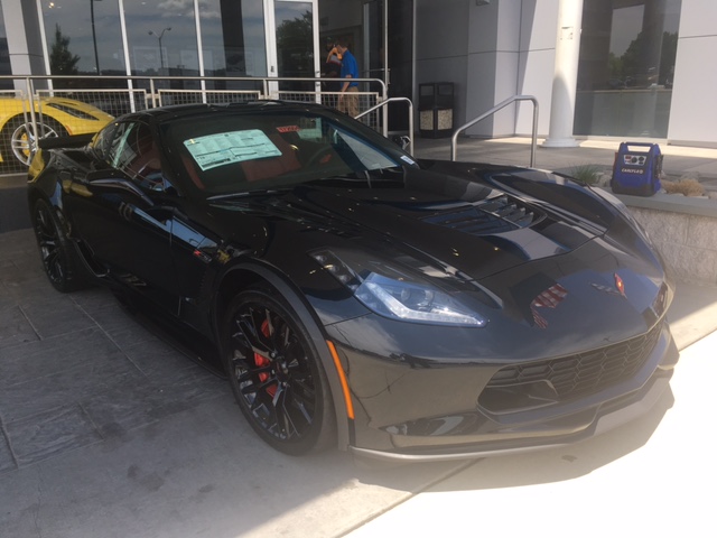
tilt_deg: -15.3
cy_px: 269
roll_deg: +0.9
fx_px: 601
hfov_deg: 61.7
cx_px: 358
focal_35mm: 29
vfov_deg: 48.2
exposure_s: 1/574
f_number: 2.2
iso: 25
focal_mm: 4.15
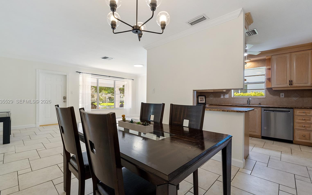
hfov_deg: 97.8
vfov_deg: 71.2
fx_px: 136
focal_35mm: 16
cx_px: 151
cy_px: 102
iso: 640
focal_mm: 10
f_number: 6.3
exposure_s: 1/30
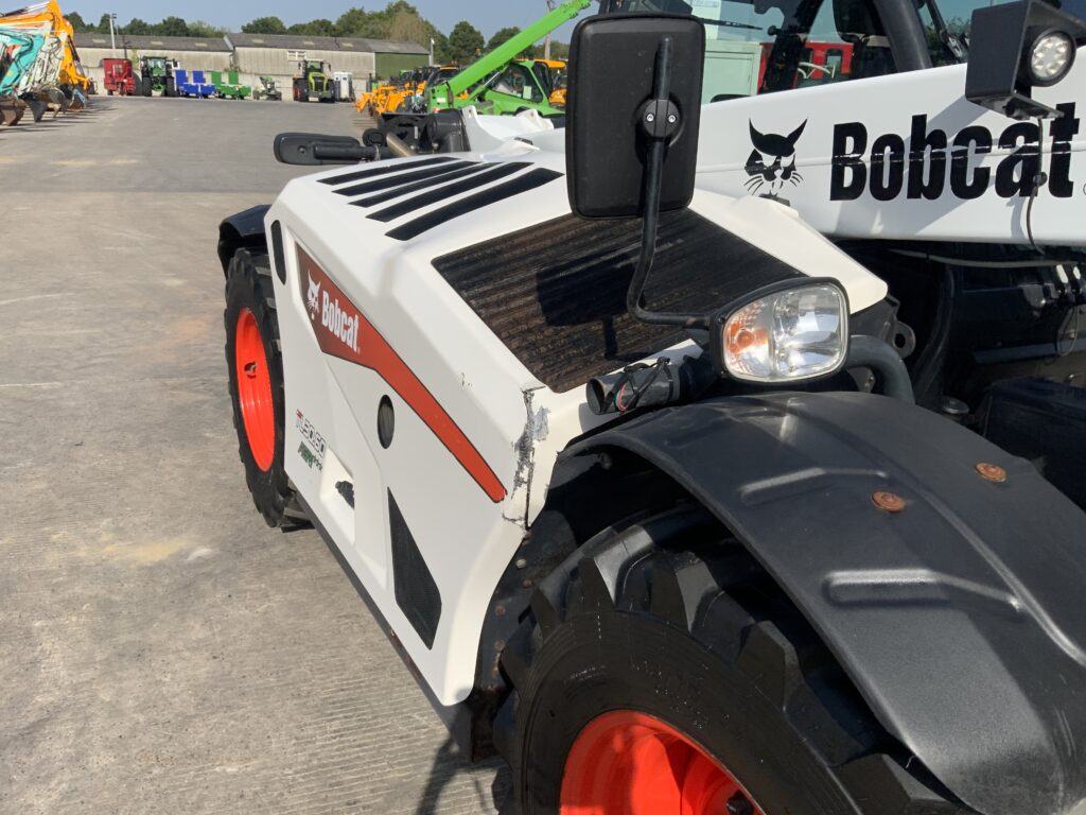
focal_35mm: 29
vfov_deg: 48.2
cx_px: 543
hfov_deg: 61.7
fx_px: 910
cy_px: 408
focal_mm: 3
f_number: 1.8
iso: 16
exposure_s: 1/2538
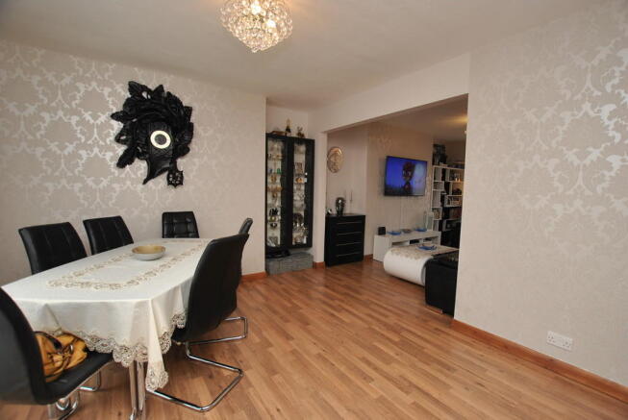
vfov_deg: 77.5
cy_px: 210
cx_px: 314
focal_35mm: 15
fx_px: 262
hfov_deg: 100.3
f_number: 4
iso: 200
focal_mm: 10
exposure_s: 1/60
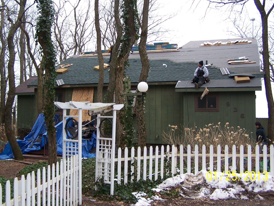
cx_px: 133
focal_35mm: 42
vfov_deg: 34.3
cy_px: 92
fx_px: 332
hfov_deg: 44.8
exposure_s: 1/100
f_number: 2.8
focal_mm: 6.3
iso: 80
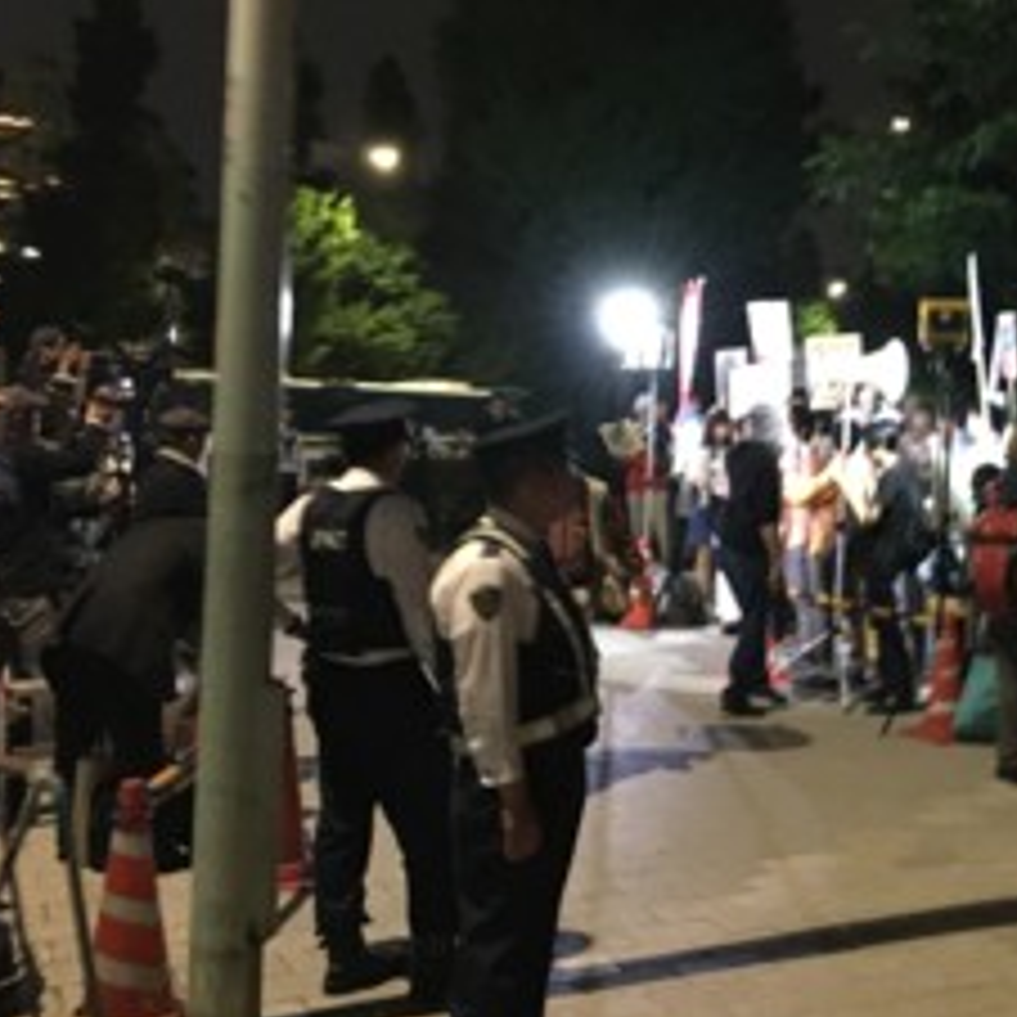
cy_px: 392
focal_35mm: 51
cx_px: 950
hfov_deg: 31.5
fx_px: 1695
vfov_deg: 33.3
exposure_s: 1/15
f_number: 2.2
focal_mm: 4.15
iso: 400
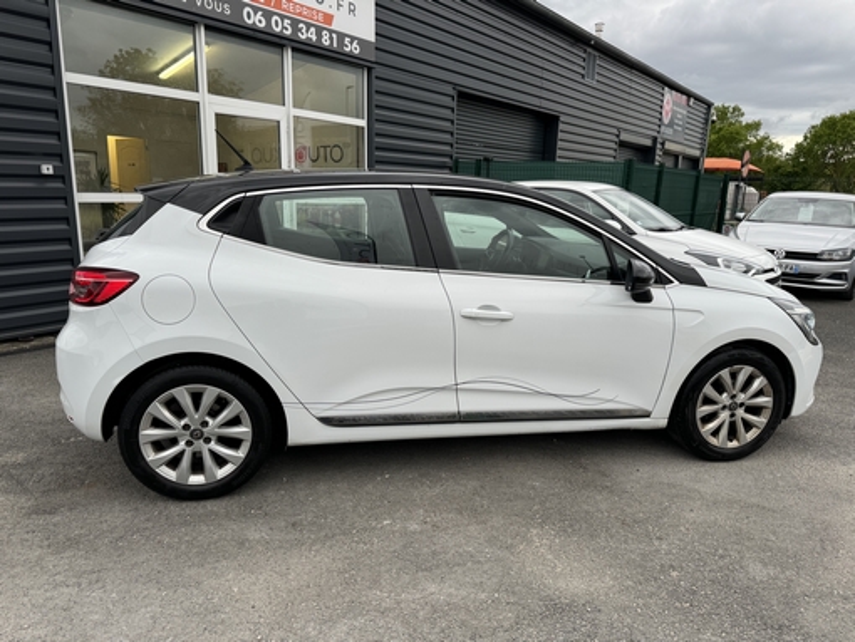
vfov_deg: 56.9
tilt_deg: -12.3
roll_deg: -1.2
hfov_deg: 71.6
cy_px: 321
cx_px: 428
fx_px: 593
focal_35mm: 24
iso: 64
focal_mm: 6.76
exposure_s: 1/147
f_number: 1.78
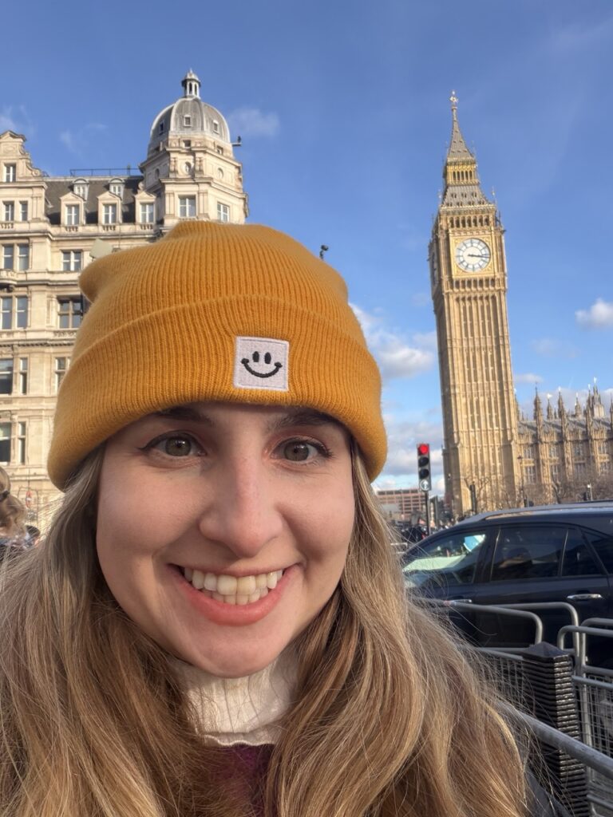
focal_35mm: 30
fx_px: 708
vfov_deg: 60.0
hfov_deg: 46.8
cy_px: 408
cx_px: 306
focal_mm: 2.71
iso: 32
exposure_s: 1/314
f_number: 1.9
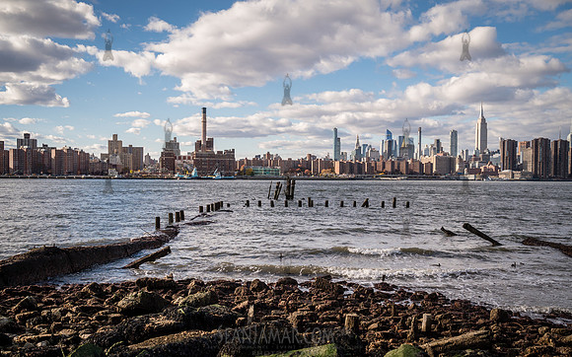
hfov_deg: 53.7
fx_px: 564
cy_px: 190
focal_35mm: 36
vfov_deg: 35.1
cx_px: 286
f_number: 4.5
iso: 1000
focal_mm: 35
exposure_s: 1/5000
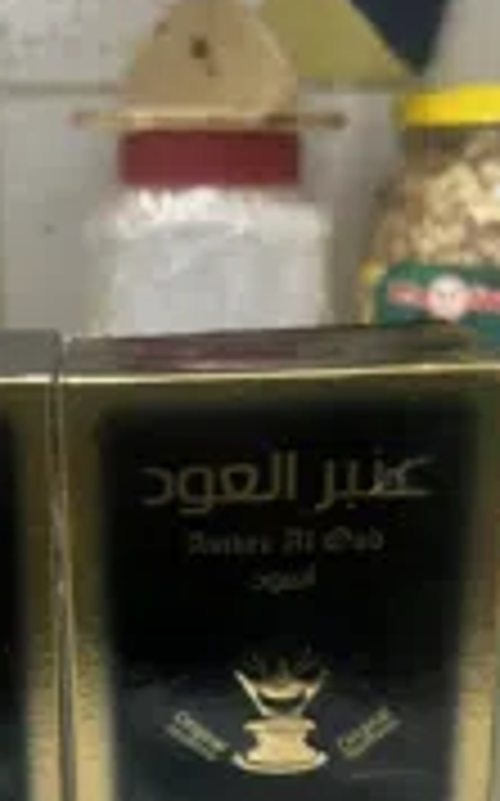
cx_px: 90
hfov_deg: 20.7
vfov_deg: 32.0
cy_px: 652
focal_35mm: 62
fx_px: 1354
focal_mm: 5.7
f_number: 1.5
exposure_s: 1/50
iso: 320
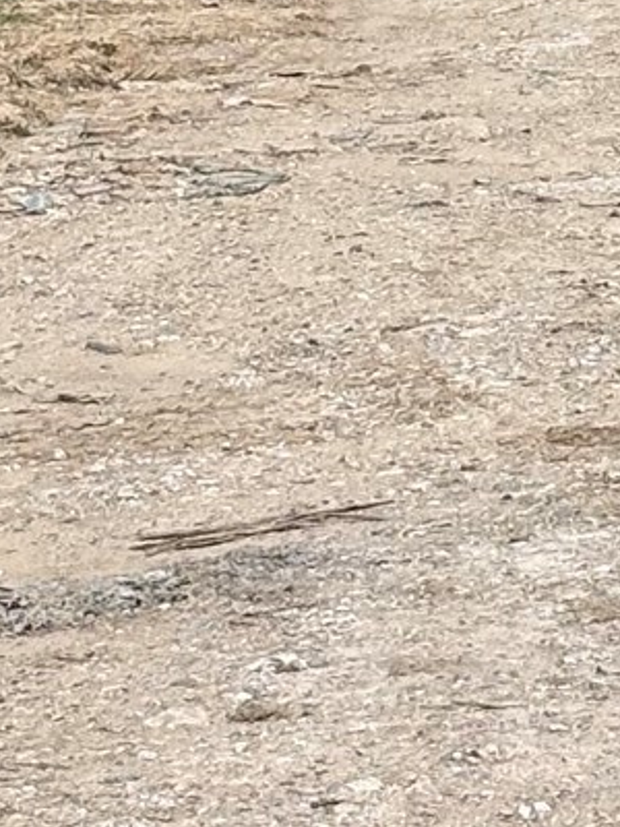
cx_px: 988
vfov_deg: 7.4
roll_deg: +1.0
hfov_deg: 5.5
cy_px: -64
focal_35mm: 266
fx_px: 6352
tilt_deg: -2.3
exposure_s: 1/4630
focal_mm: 5.96
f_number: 1.6
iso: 25
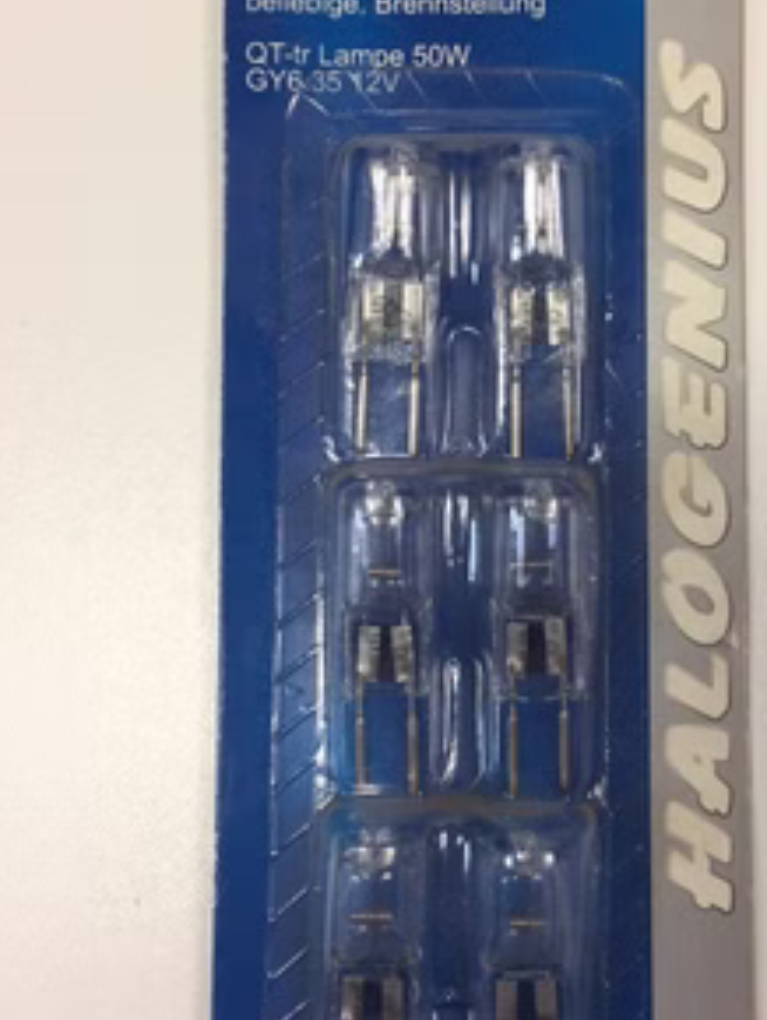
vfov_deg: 39.6
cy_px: 485
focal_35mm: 48
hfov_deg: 30.1
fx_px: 1416
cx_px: 496
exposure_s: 1/100
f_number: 2.2
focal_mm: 4.15
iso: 50
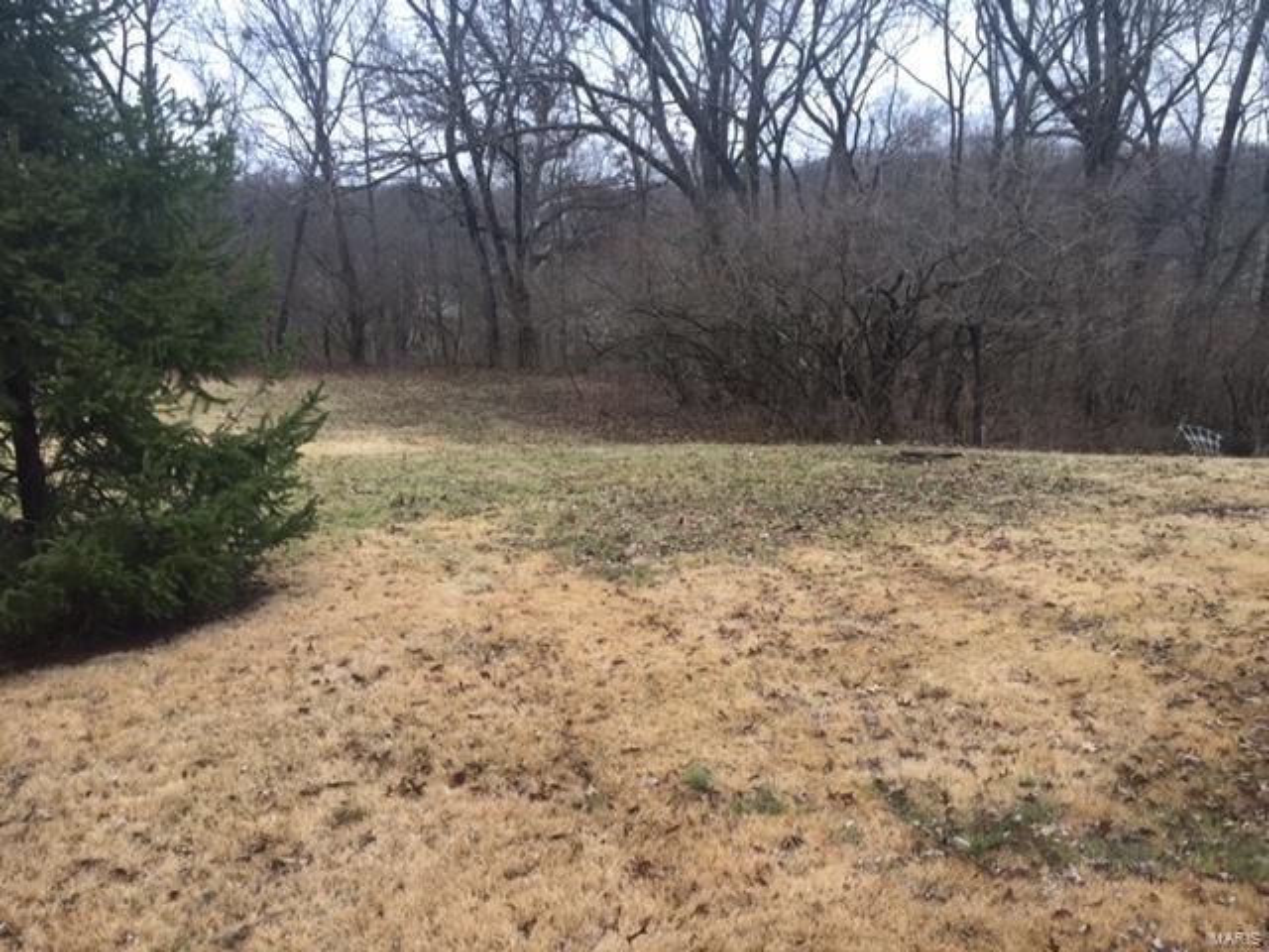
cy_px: 476
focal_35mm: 29
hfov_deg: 61.7
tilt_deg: -9.6
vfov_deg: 48.2
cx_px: 634
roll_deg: +2.7
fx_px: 1063
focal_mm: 4.15
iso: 50
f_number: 2.2
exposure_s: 1/120
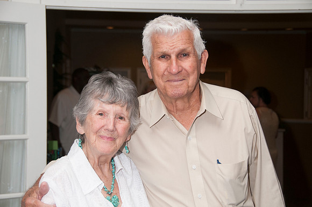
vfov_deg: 18.1
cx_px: 156
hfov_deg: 27.0
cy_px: 104
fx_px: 649
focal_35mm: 75
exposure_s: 1/250
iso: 400
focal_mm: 50
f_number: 5.6
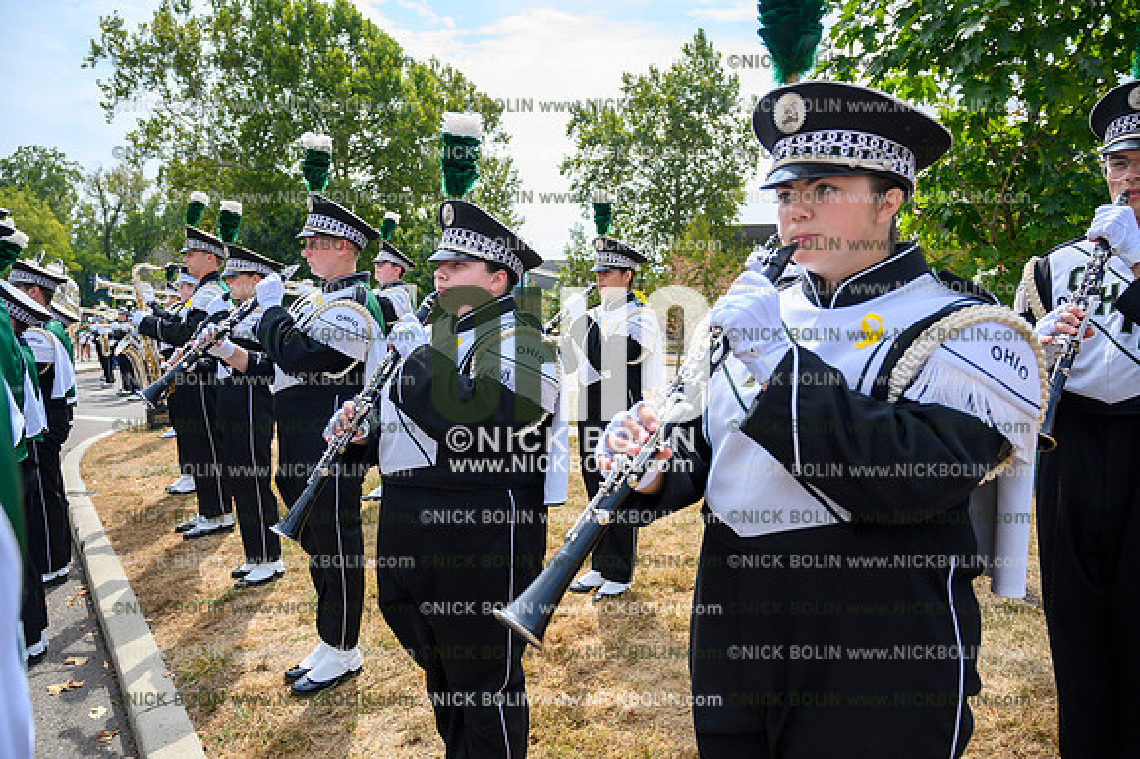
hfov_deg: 72.6
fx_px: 775
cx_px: 570
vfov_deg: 52.1
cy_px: 380
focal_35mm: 24
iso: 100
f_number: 4
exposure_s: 1/800
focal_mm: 24.5
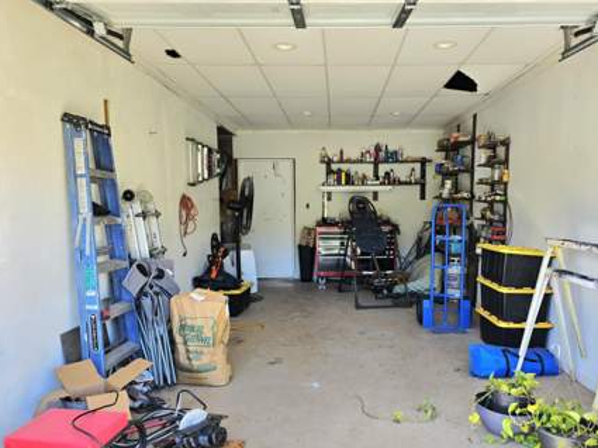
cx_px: 333
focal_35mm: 26
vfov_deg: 52.9
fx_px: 449
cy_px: 251
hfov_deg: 67.1
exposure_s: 1/1667
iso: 80
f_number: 1.7
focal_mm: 6.3
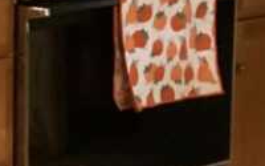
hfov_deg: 10.9
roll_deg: +1.8
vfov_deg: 7.7
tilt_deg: -8.1
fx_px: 1213
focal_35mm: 168
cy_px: -80
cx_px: -334
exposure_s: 1/30
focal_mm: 3.3
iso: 400
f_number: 2.4
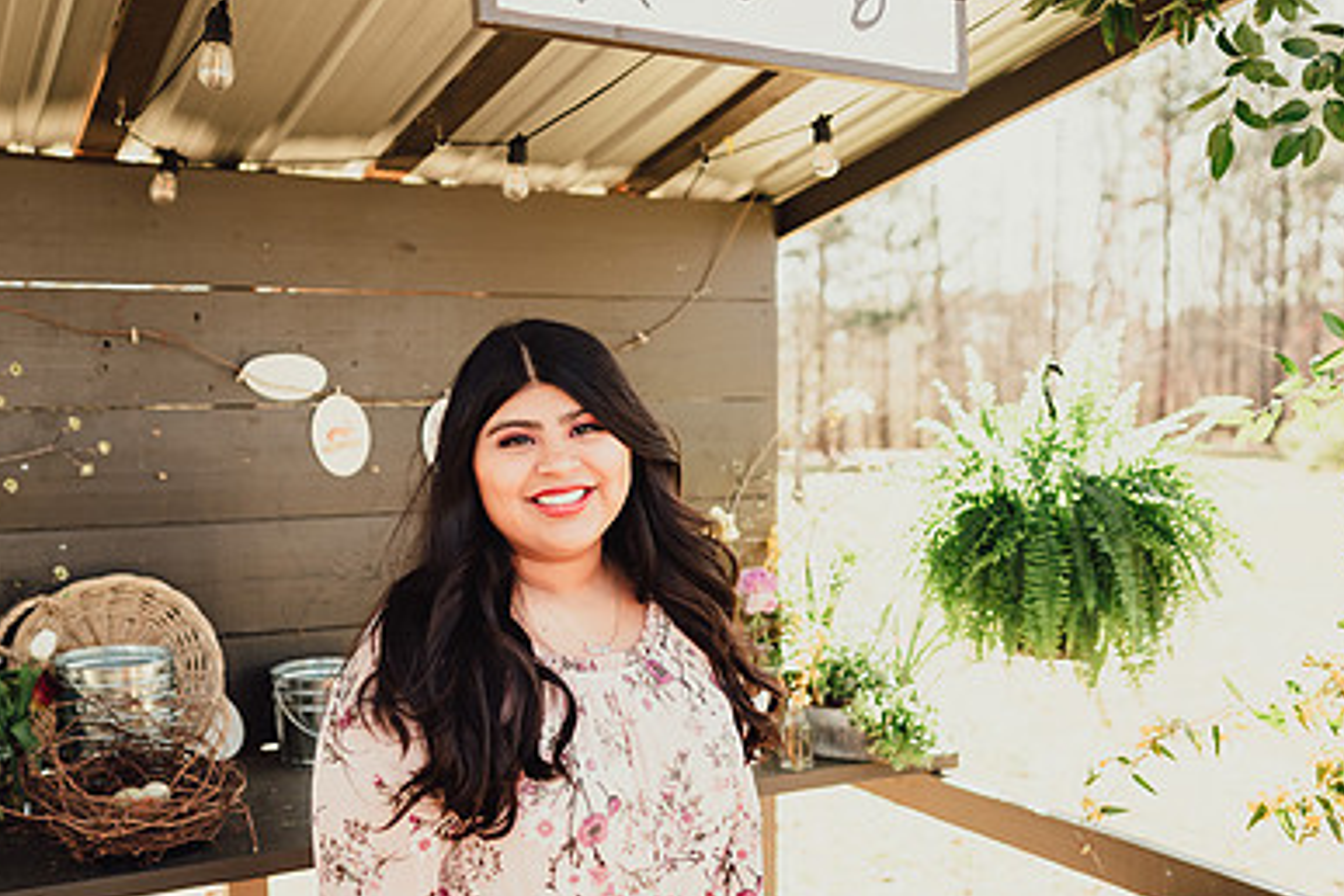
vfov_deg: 36.8
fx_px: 1344
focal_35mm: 36
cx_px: 563
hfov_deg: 52.9
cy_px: 498
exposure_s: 1/500
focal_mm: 24
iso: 100
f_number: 2.5
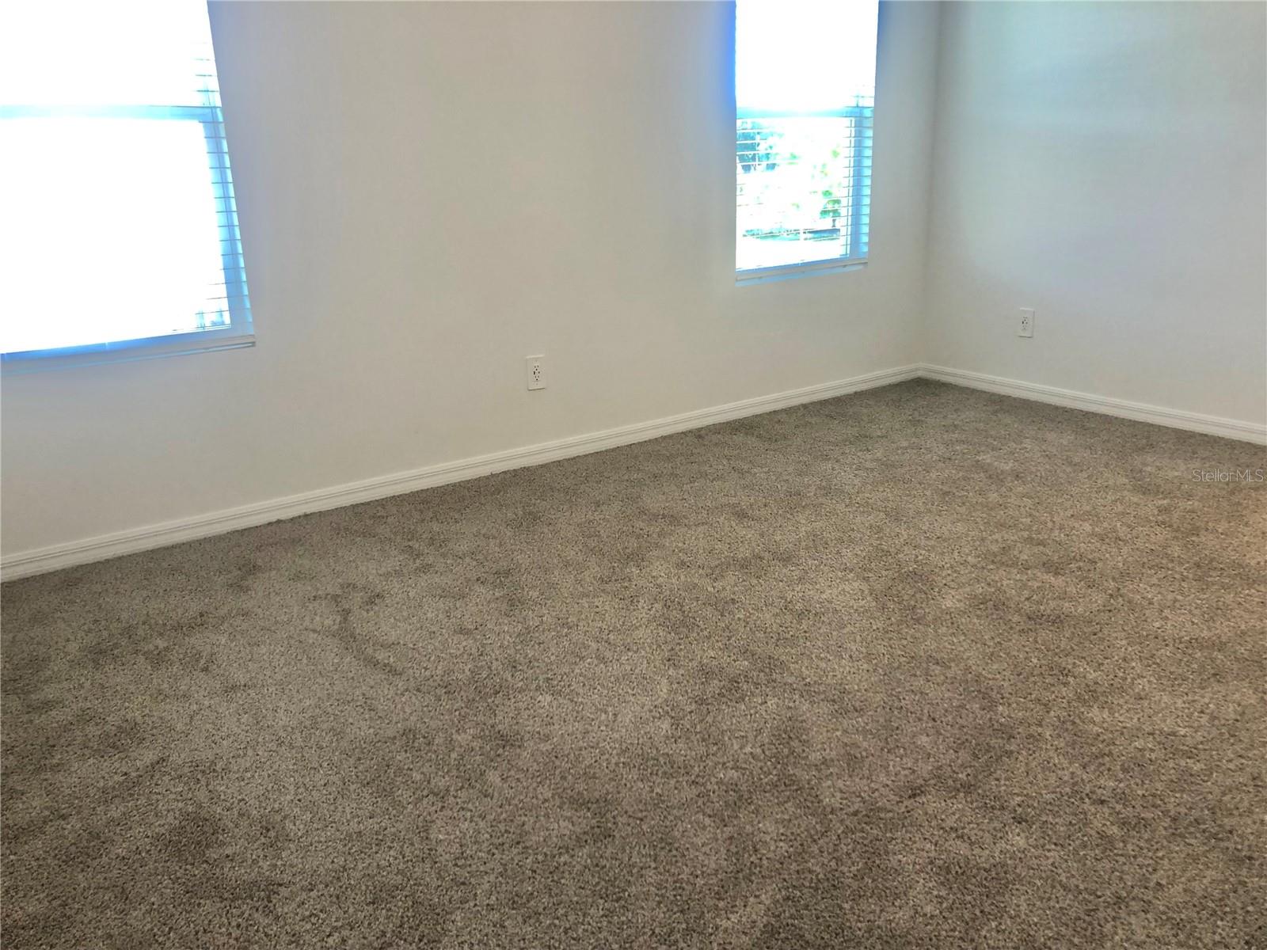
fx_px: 1025
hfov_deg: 63.4
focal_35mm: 28
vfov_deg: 49.7
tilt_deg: -17.6
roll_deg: +1.8
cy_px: 475
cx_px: 634
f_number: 1.8
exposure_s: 1/30
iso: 25
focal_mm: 3.99
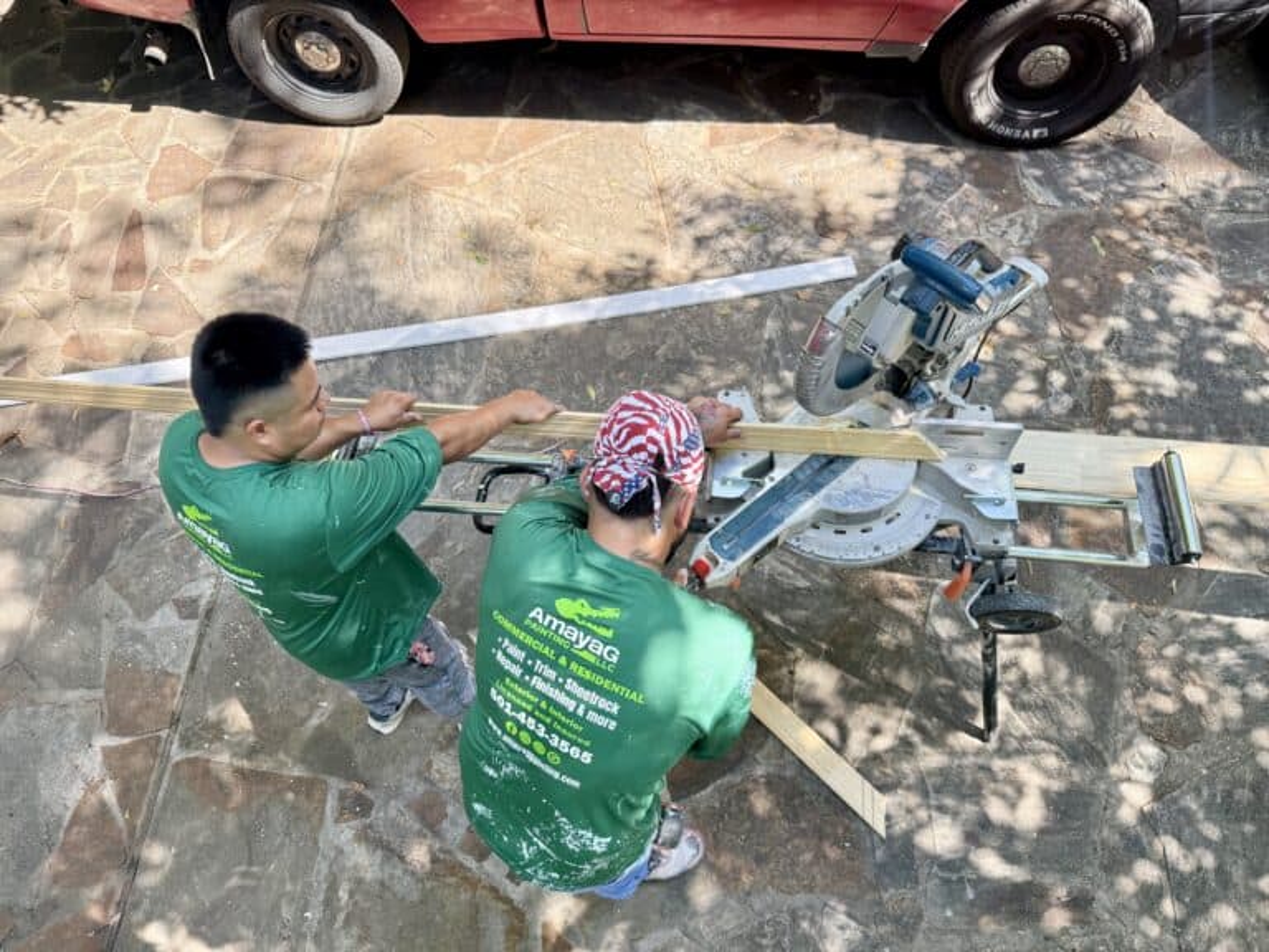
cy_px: 476
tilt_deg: -58.3
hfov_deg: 71.6
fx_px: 880
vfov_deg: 56.8
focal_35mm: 24
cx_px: 634
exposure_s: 1/612
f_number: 1.78
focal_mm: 6.76
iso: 100
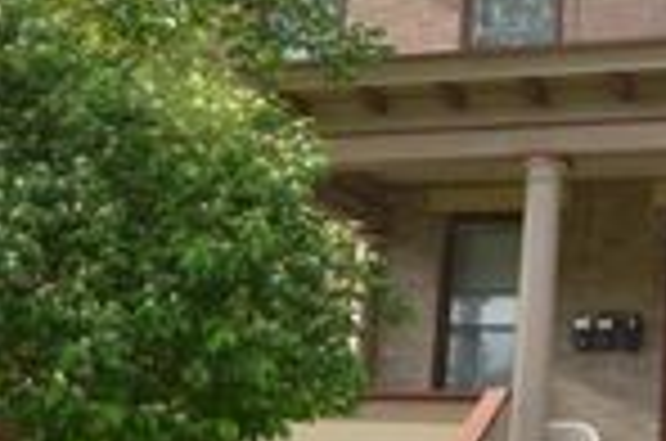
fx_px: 1311
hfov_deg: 28.2
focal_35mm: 71
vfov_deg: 19.1
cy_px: 227
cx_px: 468
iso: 400
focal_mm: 14
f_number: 9
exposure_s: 1/320
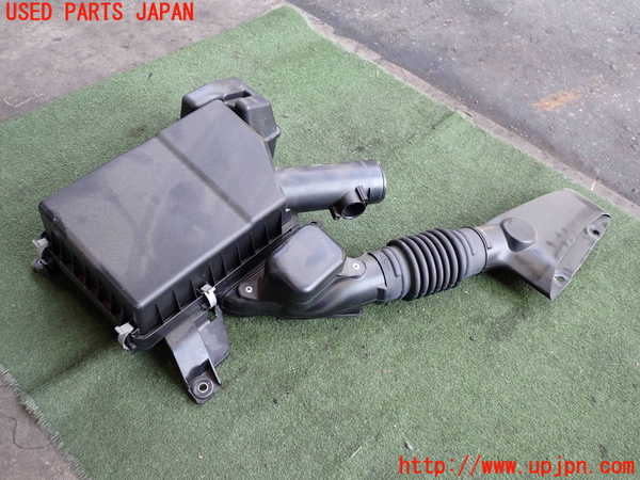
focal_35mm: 30
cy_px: 240
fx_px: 555
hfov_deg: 60.0
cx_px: 320
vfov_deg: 46.8
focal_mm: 5.4
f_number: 2.3
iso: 200
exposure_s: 1/100
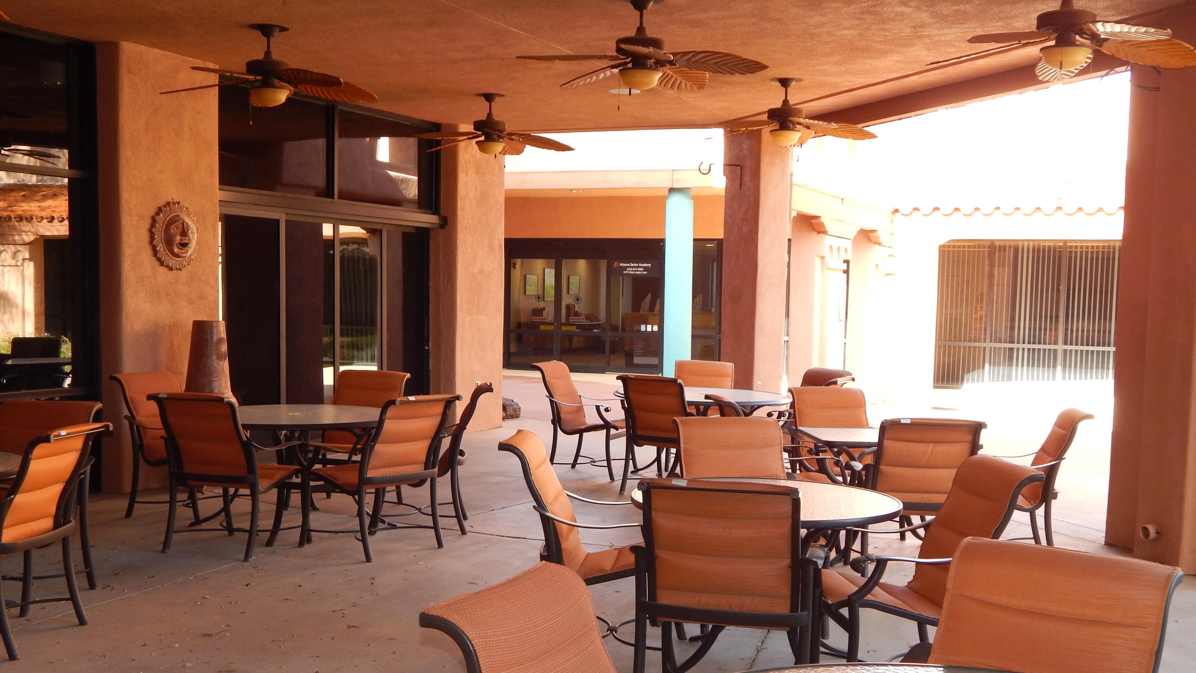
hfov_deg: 48.4
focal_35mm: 42
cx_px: 602
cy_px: 422
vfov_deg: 28.2
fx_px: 1332
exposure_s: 1/80
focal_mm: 6.8
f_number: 3.4
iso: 180
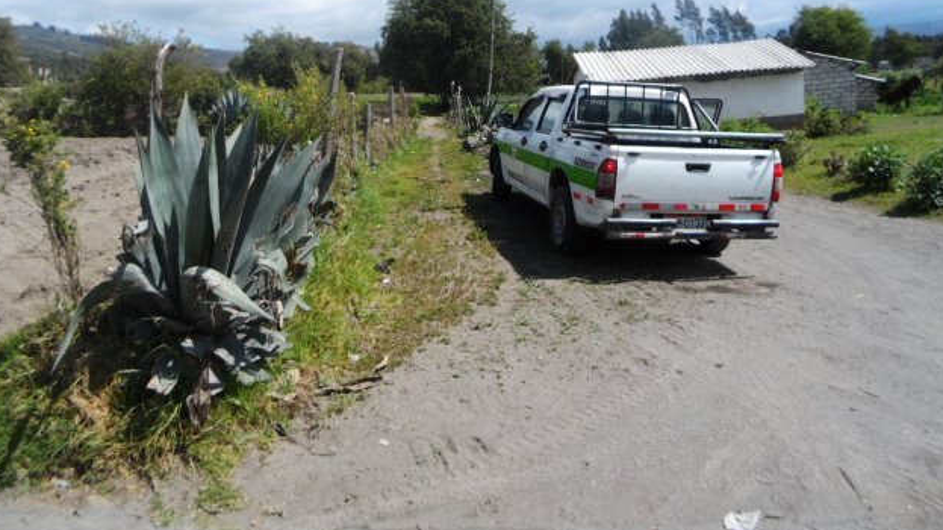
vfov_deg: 40.9
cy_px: 177
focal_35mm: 28
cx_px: 465
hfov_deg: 67.9
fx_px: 700
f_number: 2.5
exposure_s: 1/1500
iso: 80
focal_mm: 4.5
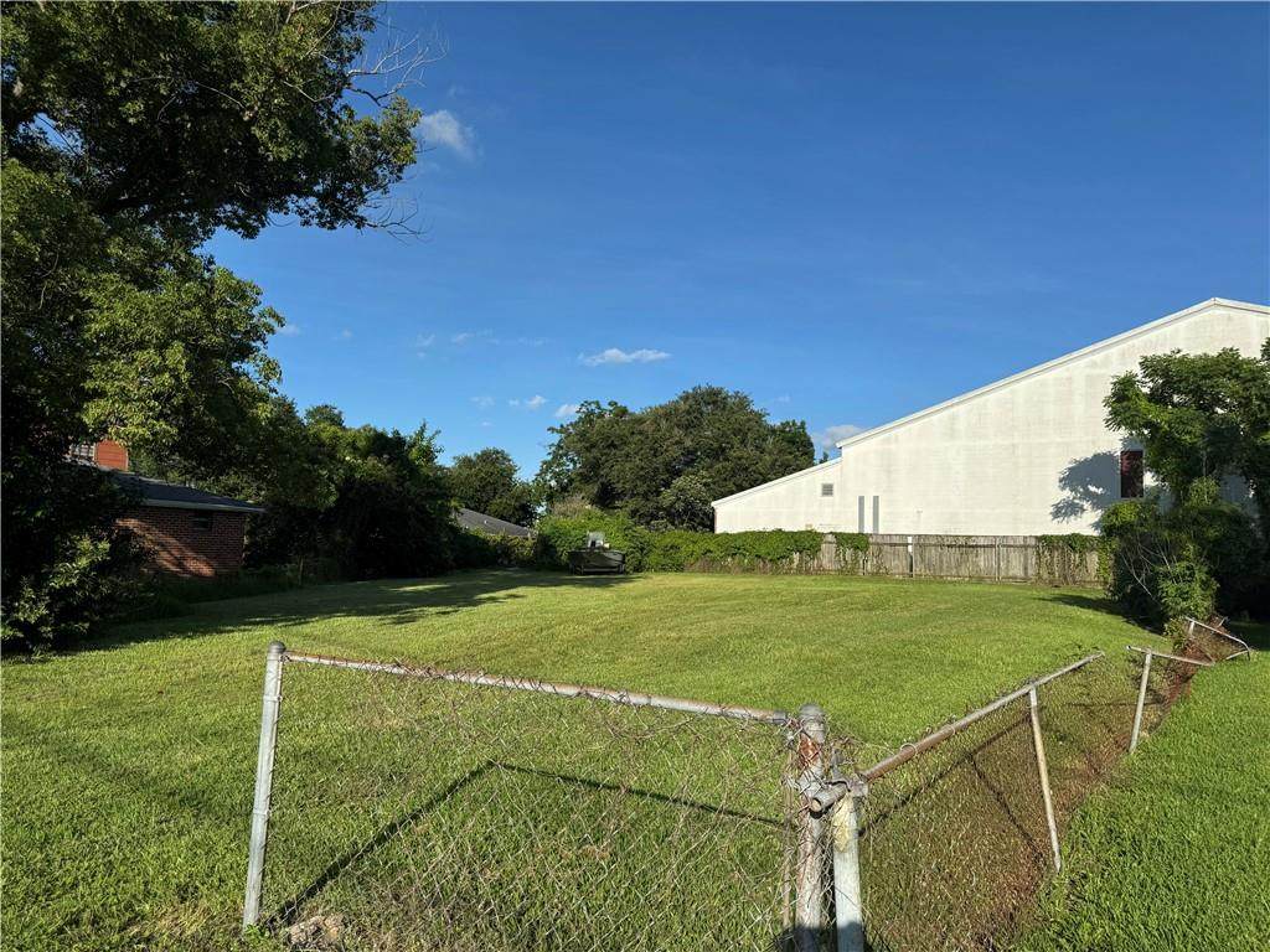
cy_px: 476
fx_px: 881
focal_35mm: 24
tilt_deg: +3.4
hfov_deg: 71.6
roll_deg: -2.3
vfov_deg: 56.8
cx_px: 635
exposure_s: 1/5348
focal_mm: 6.76
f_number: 1.78
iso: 80
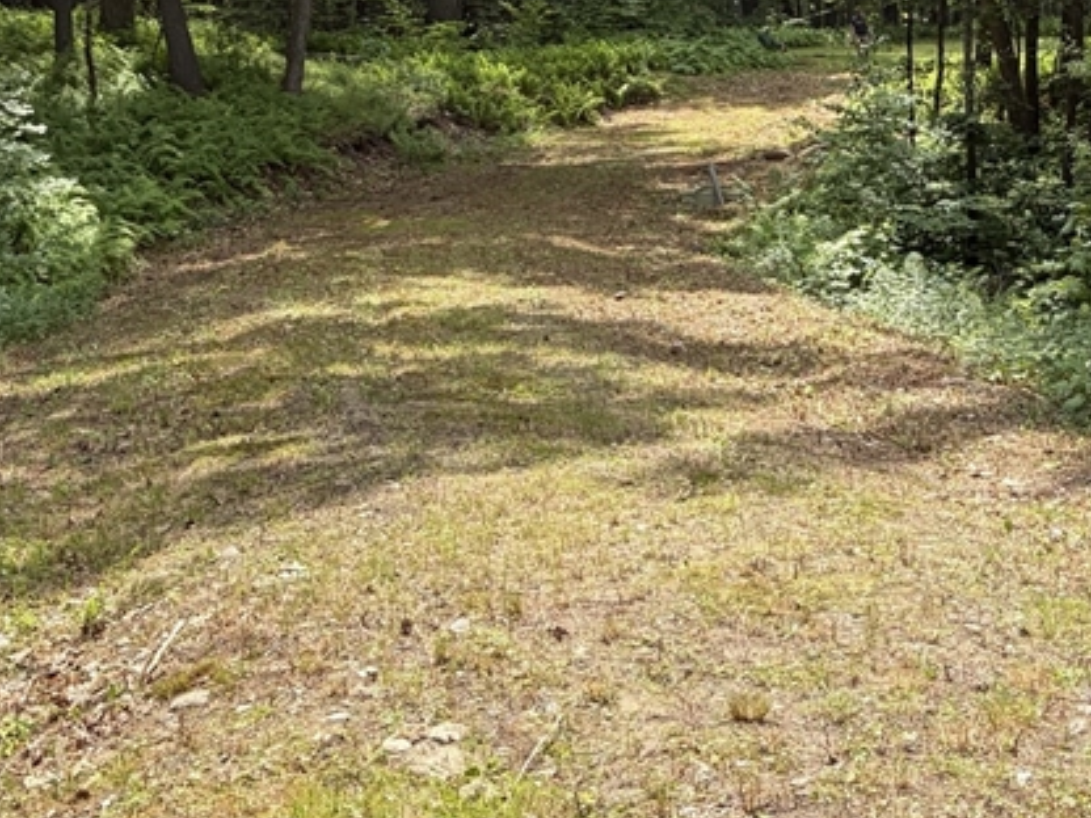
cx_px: 608
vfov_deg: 22.8
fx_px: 2017
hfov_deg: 30.2
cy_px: 241
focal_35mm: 64
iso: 50
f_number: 1.6
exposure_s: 1/1239
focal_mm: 5.96
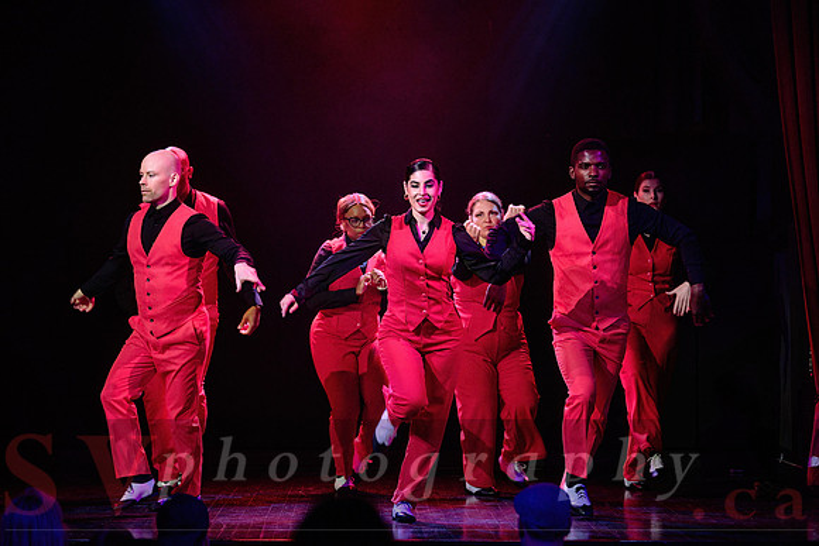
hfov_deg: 14.7
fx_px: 3167
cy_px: 207
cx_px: 410
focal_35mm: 139
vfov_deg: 9.9
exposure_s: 1/250
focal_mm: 112
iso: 1600
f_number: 2.8
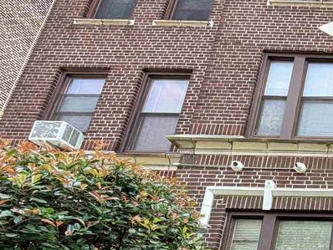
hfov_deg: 28.9
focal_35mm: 45
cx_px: 485
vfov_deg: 30.3
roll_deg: +0.3
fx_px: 433
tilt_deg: +20.2
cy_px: 240
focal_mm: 2.22
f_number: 2.2
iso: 40
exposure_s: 1/177
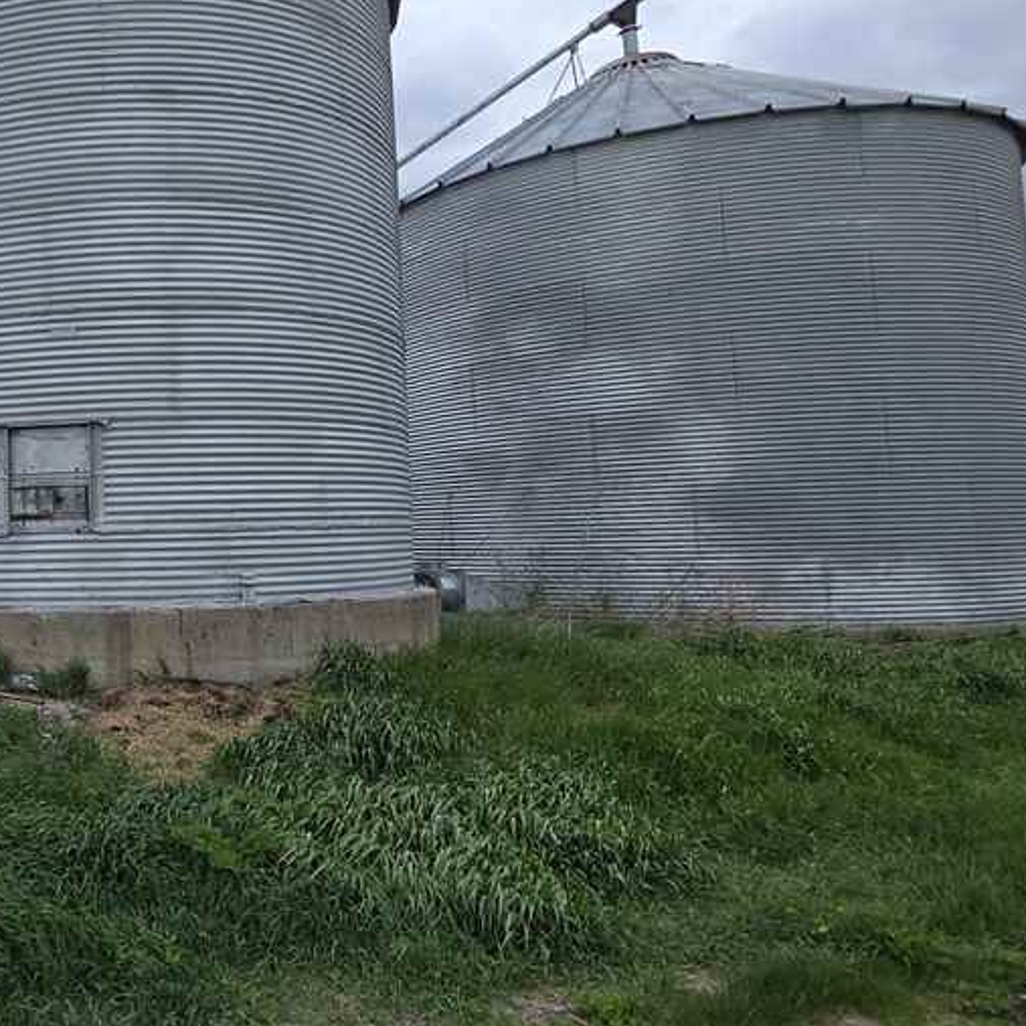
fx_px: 972
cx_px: 36
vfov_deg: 55.6
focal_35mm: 29
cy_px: 478
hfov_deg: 47.6
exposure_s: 1/472
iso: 20
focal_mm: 2.2
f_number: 1.9
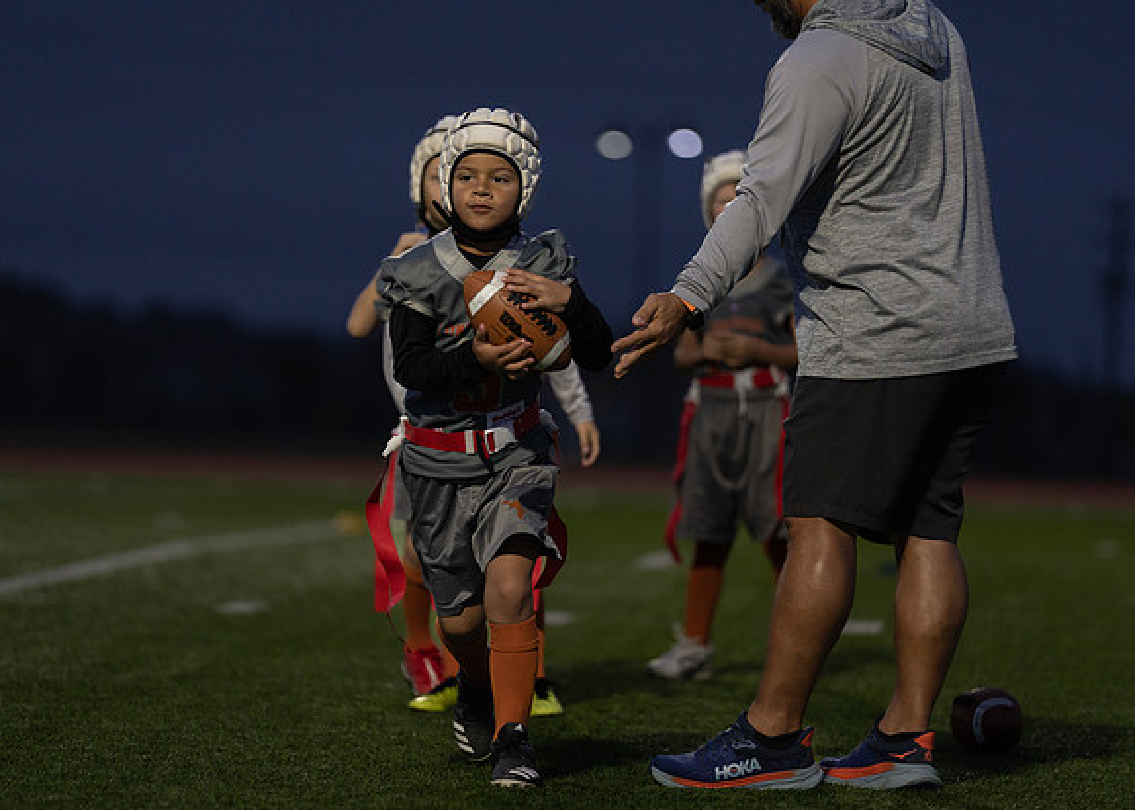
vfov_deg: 6.9
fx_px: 6754
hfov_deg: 9.6
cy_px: 405
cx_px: 568
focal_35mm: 210
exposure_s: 1/800
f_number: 2.8
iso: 1250
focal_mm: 200
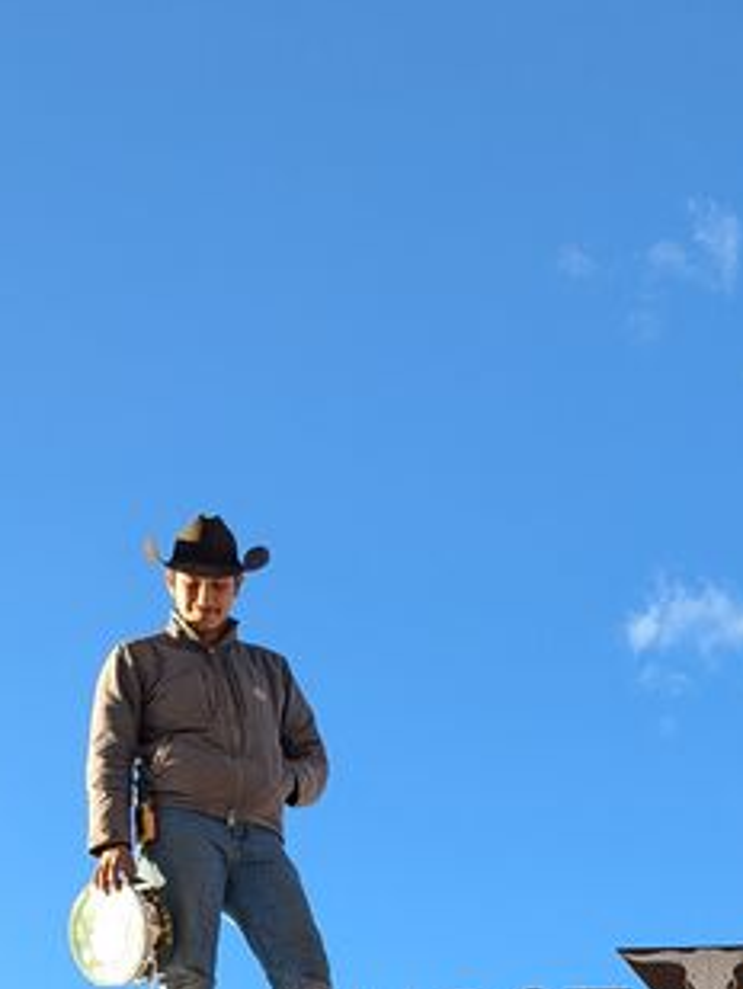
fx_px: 1916
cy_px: 1165
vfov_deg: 26.1
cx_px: 275
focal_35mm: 67
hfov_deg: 21.9
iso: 50
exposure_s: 1/557
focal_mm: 4.38
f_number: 1.73
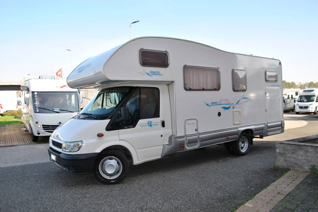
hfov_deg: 65.5
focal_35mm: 28
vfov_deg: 46.4
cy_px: 109
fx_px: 247
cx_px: 157
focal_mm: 18
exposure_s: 1/200
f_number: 5.6
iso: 100
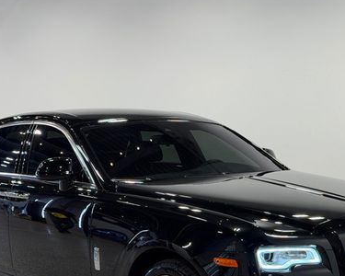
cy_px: 201
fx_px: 817
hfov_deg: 23.8
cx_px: 193
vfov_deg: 19.1
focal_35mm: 80
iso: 50
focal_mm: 6.76
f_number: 1.78
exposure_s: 1/204
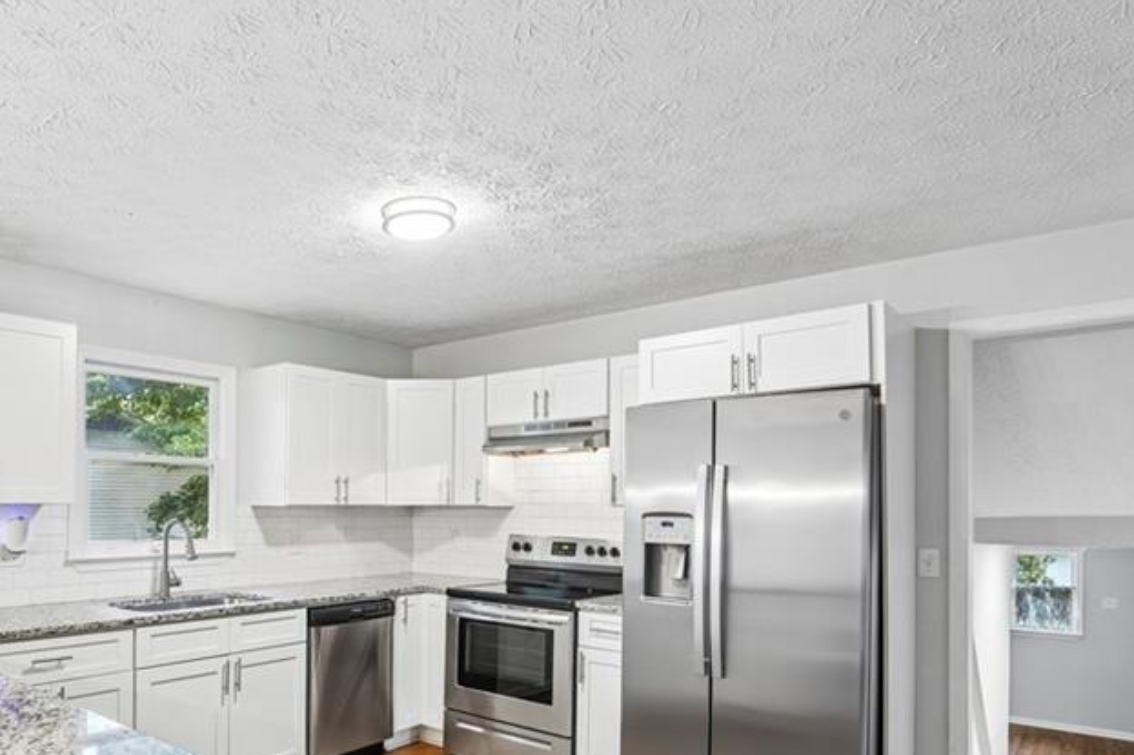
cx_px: 379
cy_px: 512
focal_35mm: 23
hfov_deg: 73.8
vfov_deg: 53.8
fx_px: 724
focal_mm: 14
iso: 320
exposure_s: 1/5
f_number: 8
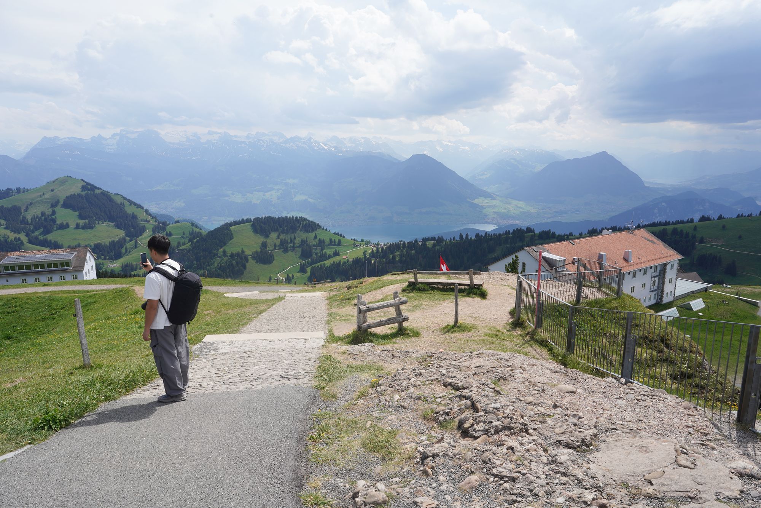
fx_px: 507
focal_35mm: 24
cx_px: 380
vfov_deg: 53.1
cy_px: 254
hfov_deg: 73.7
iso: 100
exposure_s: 1/100
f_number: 14
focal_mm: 24
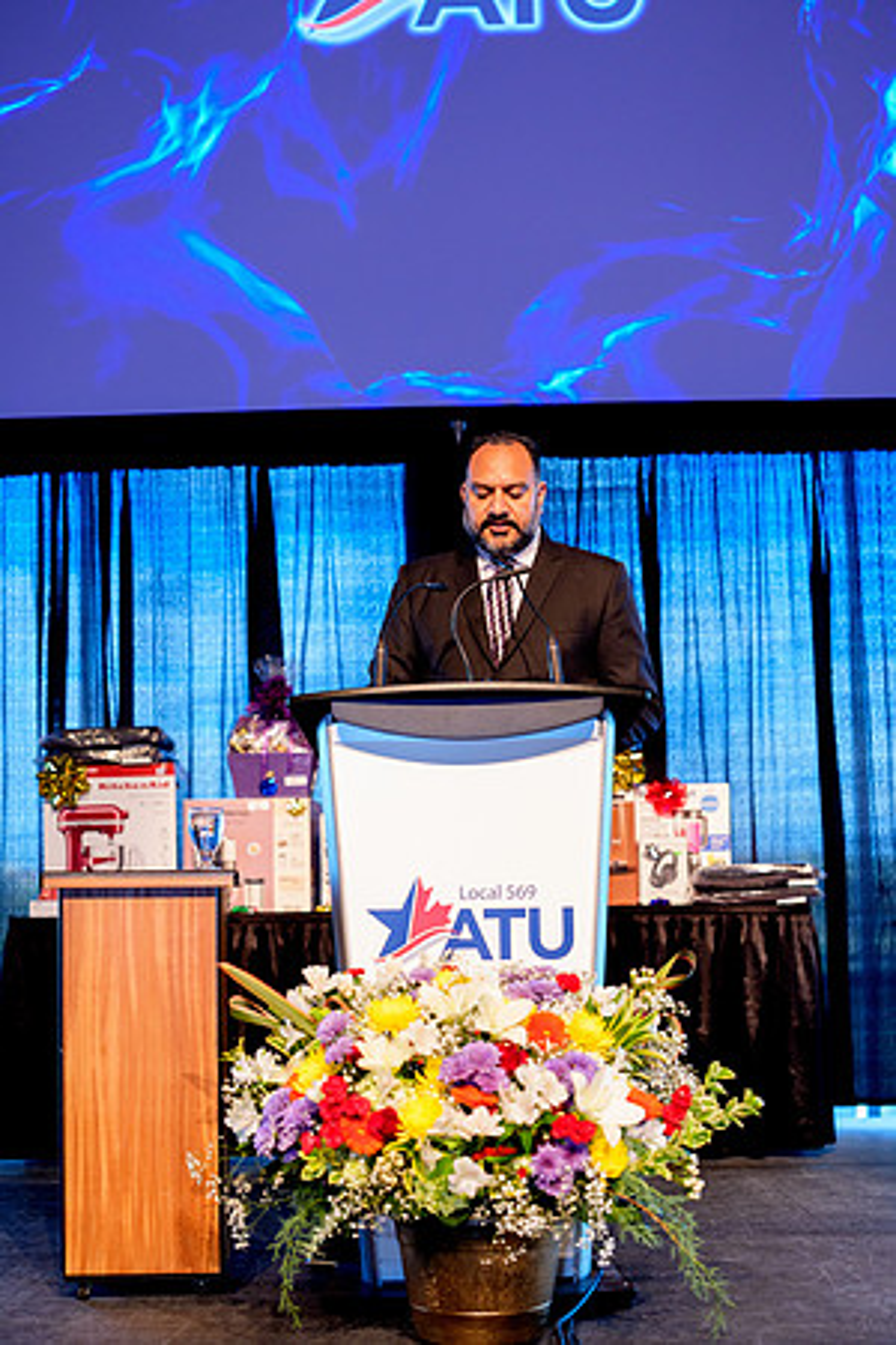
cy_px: 672
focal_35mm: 54
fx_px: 2016
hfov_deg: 25.1
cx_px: 448
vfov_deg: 36.9
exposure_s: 1/160
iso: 3200
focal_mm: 54
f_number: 2.2
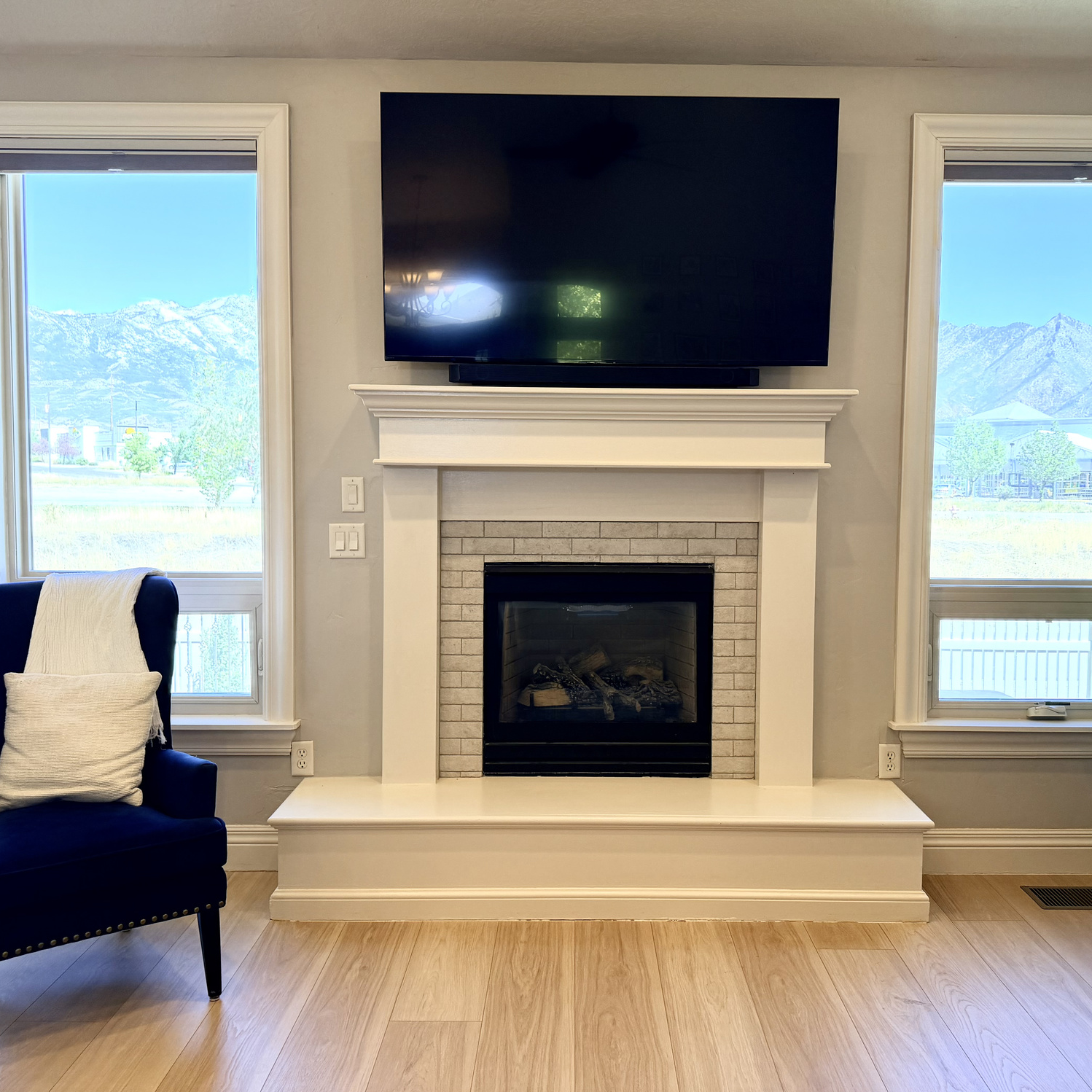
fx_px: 1035
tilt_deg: -3.6
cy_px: 534
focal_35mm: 29
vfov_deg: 55.6
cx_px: 588
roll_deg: -0.1
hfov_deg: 55.6
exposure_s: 1/179
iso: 80
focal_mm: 6.76
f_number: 1.78
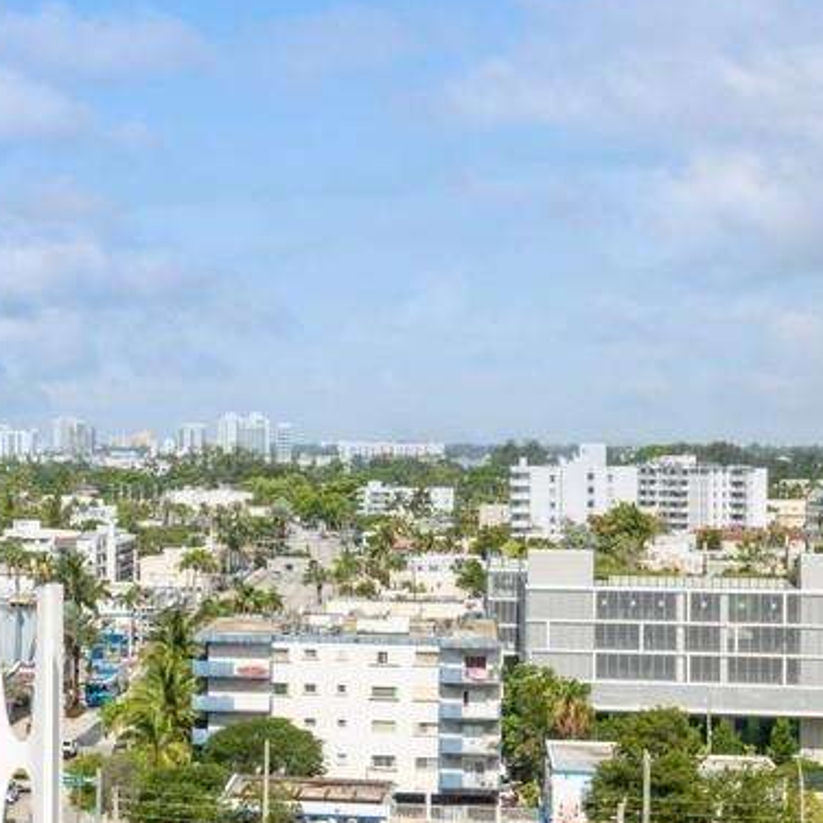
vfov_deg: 16.6
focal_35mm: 105
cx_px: -484
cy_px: 476
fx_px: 2824
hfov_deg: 15.1
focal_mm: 29
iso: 200
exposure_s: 1/320
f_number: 10
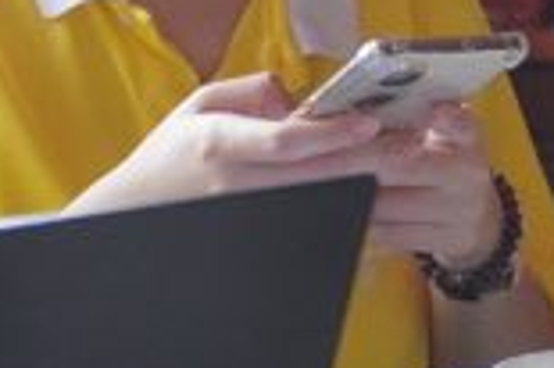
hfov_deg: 13.4
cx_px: 261
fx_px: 2360
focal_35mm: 154
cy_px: -157
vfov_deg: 8.7
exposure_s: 1/160
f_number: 5
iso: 4000
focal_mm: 33
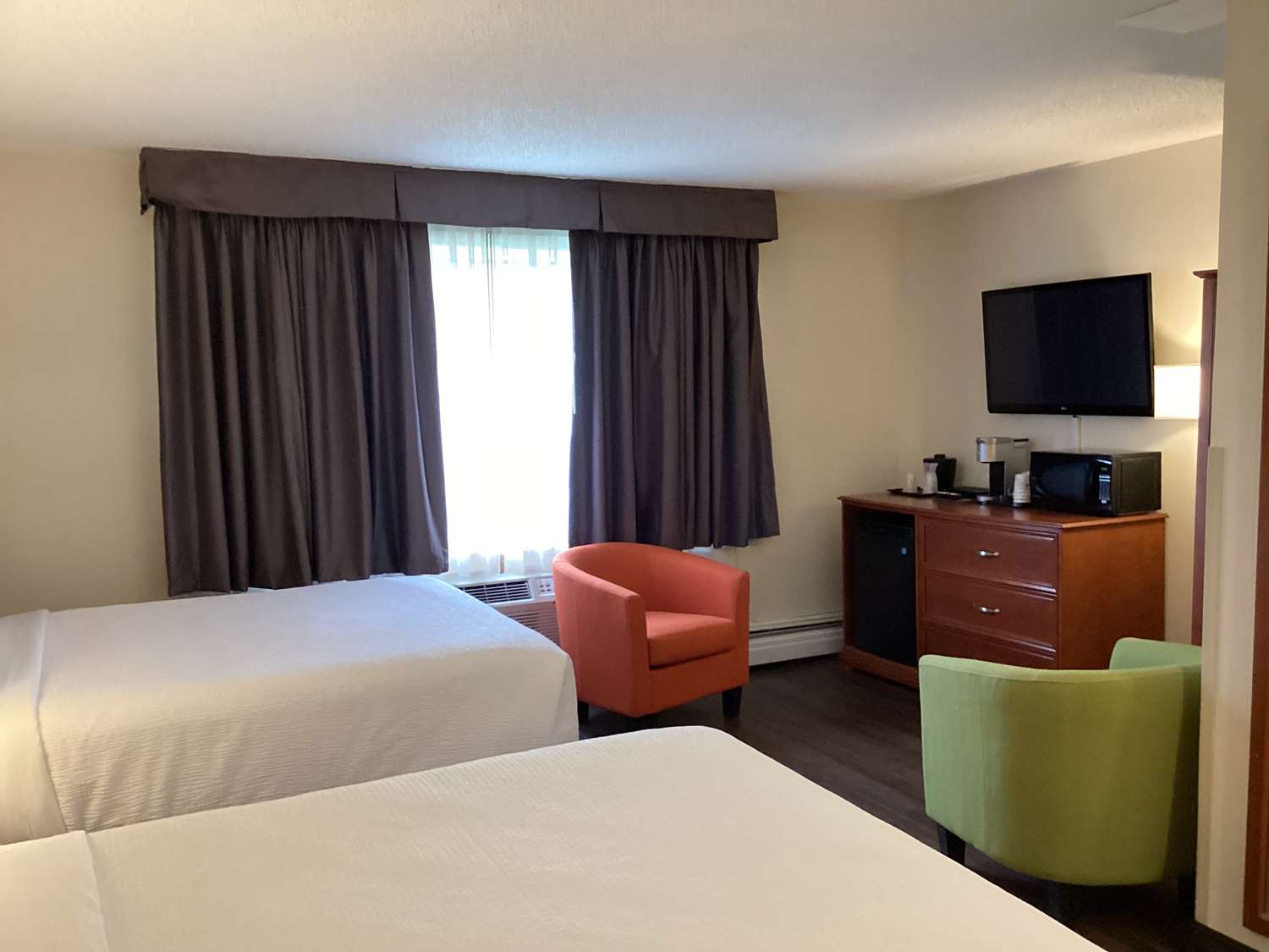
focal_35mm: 31
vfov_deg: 45.4
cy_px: 476
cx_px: 634
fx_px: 1136
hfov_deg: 58.4
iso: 320
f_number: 2.4
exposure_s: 1/60
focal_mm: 3.3
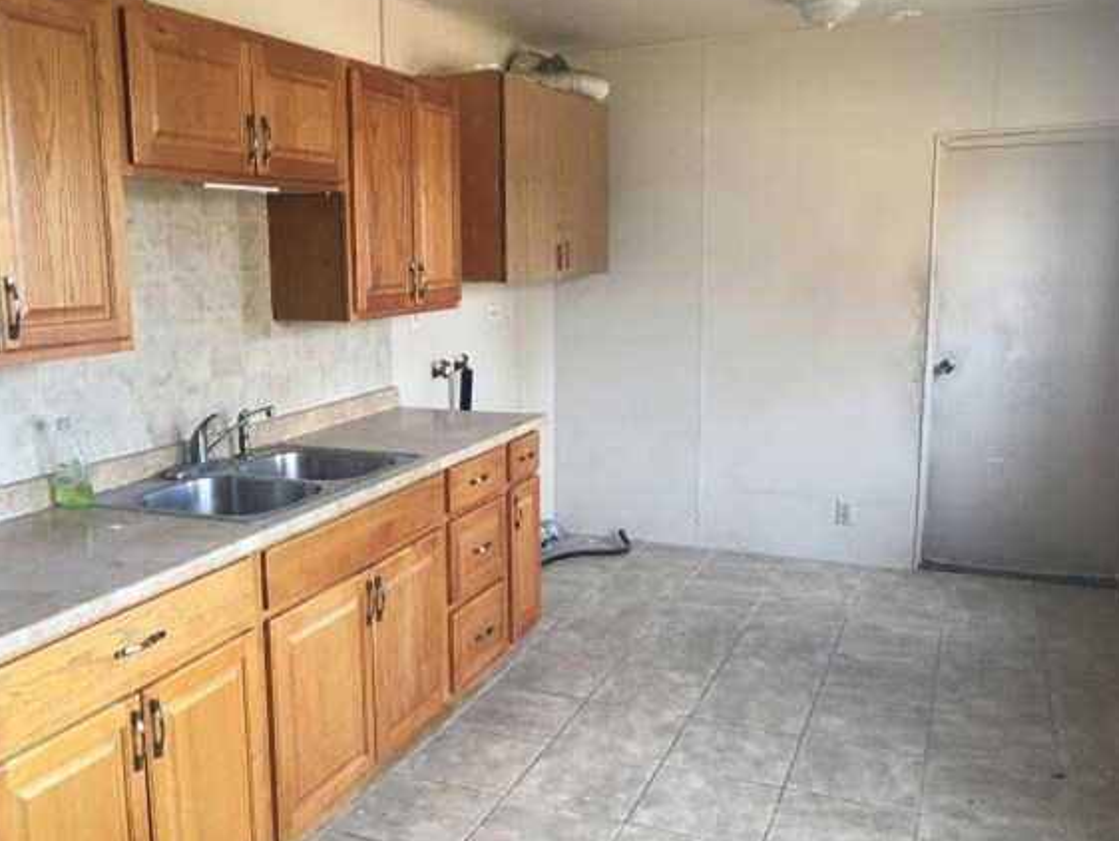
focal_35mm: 33
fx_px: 1067
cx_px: 494
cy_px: 446
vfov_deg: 43.0
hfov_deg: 55.2
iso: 40
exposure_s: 1/30
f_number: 2.2
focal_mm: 4.15
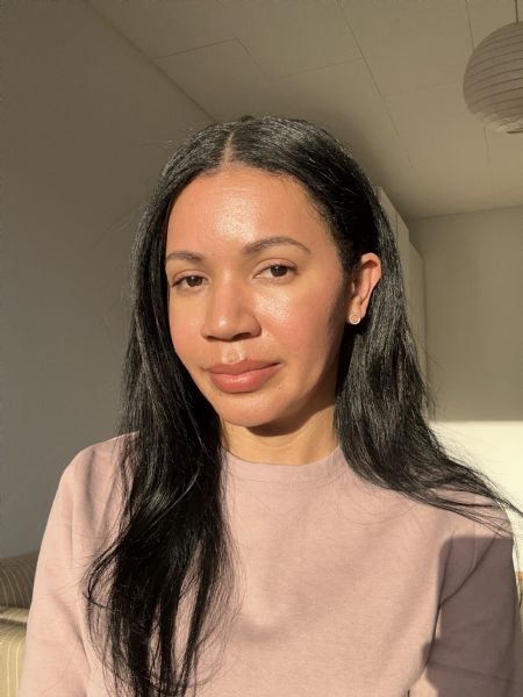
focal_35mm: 30
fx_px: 604
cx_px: 262
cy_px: 348
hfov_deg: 46.8
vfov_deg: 60.0
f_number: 1.9
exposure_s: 1/541
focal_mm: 2.69
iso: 25
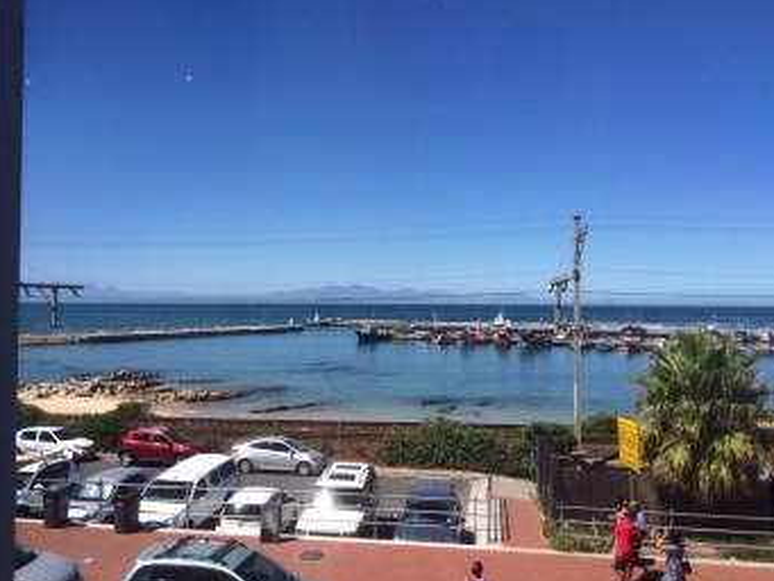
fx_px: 671
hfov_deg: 59.9
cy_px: 292
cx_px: 394
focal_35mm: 30
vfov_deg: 46.8
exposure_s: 1/2053
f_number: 2.2
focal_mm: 4.15
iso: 32
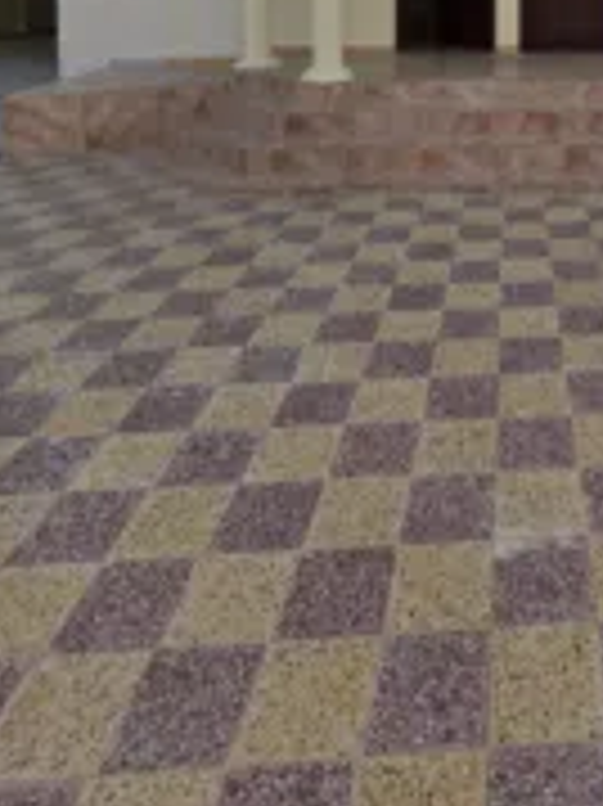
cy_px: -14
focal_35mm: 29
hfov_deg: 43.9
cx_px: 544
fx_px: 674
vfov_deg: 49.4
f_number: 1.9
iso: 40
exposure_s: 1/1580
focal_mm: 2.2
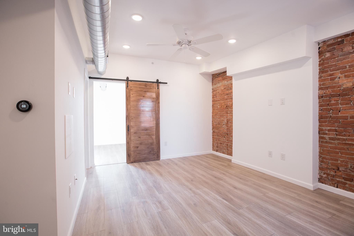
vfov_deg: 73.8
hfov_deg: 96.7
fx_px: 157
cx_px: 177
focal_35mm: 16
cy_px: 118
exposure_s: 1/50
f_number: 6.3
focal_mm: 16
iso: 640
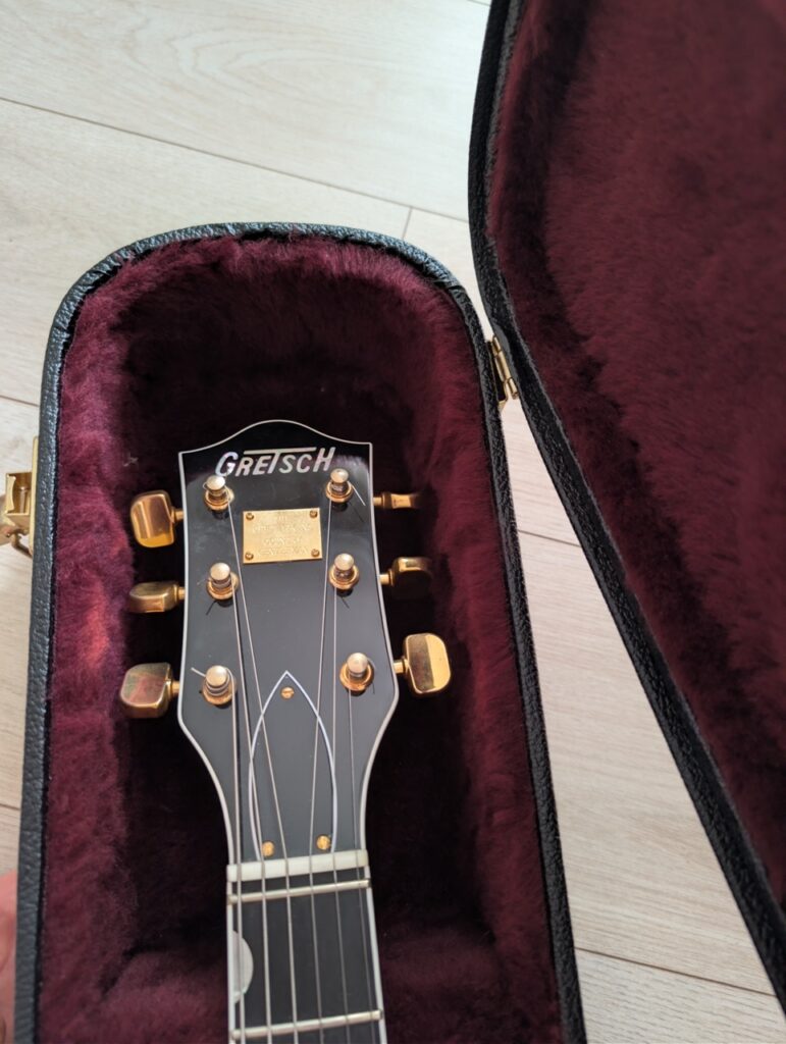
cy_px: 522
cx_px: 393
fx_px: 725
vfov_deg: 71.5
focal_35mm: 24
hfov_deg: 56.9
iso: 169
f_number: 1.68
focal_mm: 6.9
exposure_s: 1/23.8
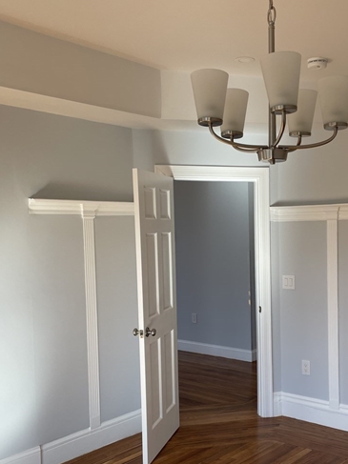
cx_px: 257
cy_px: 258
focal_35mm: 41
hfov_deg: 34.4
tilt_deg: -3.9
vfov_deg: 45.7
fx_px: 550
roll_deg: +1.3
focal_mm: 4.2
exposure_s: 1/165
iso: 32
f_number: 1.6
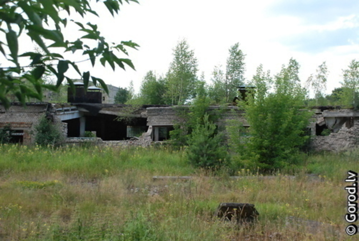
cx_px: 180
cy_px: 120
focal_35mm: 57
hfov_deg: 35.0
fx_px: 569
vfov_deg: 23.9
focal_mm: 38
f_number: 6.7
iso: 1250
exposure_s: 1/1500
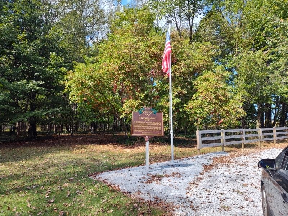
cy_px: 108
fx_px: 191
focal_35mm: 23
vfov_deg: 58.9
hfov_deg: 73.9
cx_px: 144
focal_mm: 5.56
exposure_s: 1/689
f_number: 1.8
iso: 100
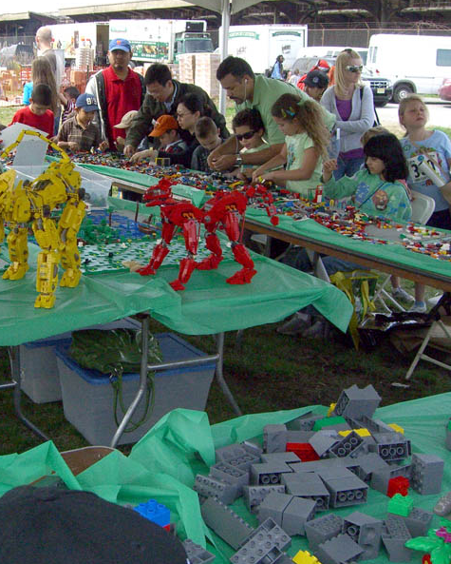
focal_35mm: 50
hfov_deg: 29.9
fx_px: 834
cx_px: 124
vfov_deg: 37.3
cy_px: 281
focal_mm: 7.9
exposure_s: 1/1250
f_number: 4
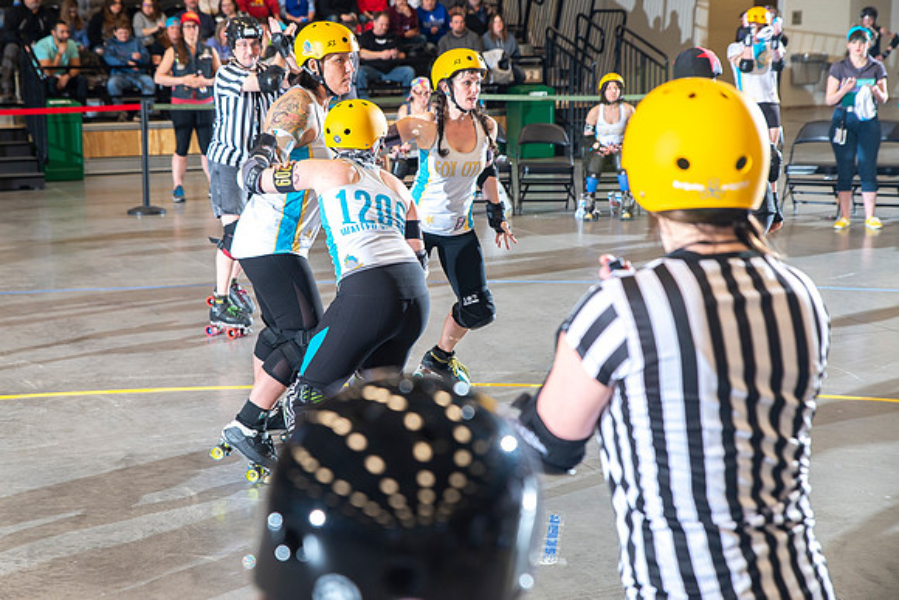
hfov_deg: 29.8
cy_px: 262
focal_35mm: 68
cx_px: 393
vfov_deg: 20.2
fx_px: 1687
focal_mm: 60
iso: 500
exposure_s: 1/160
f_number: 5
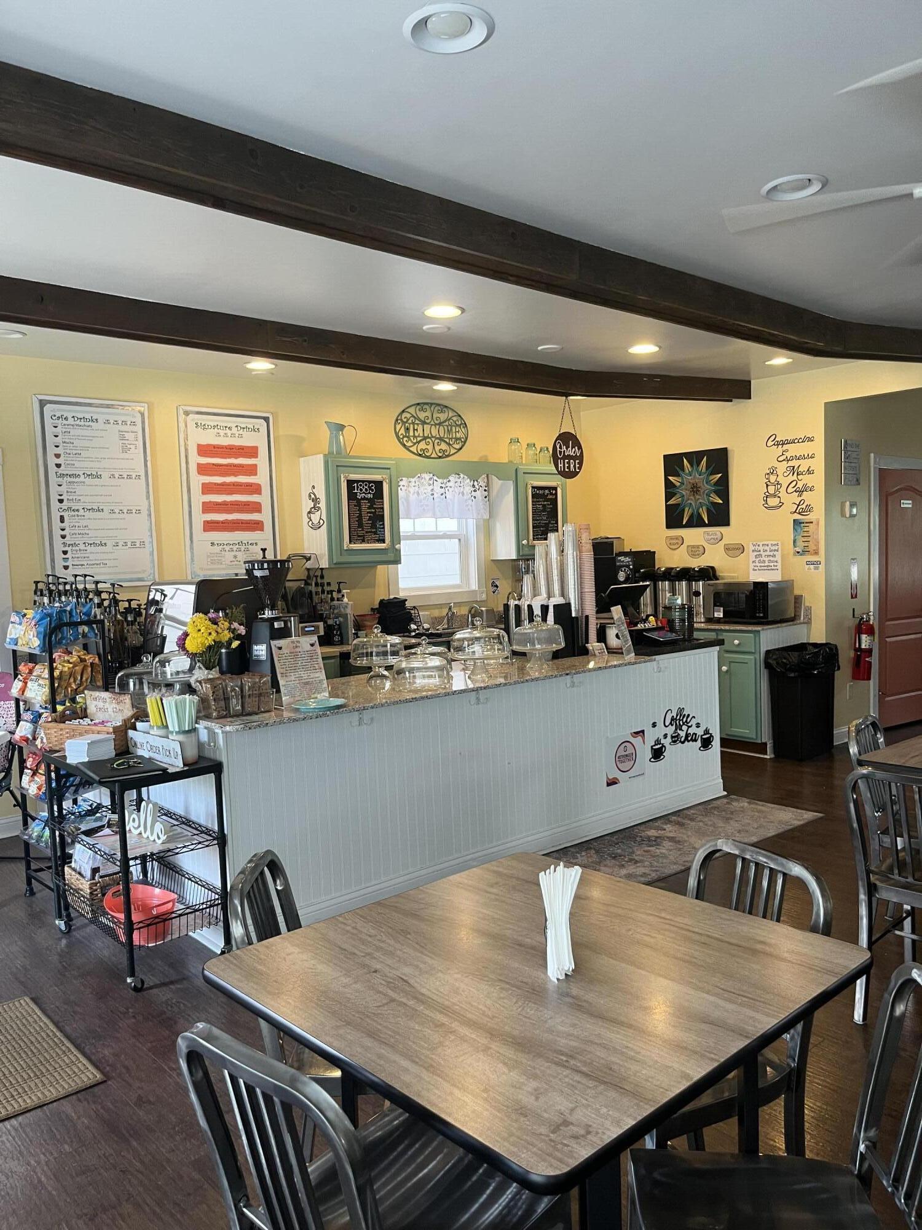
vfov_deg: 67.3
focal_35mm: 26
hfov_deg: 53.1
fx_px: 923
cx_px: 461
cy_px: 615
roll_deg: +2.2
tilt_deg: -4.5
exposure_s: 1/60
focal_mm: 5.1
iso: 125
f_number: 1.6
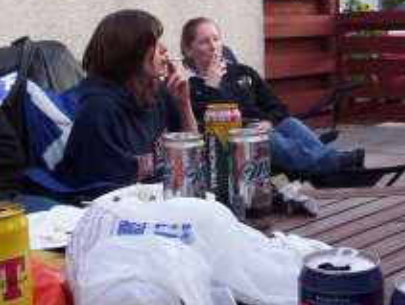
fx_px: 844
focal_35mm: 72
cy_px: 48
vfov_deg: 20.2
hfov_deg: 27.0
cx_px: 213
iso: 140
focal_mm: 4.99
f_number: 4.5
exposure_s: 1/61.6
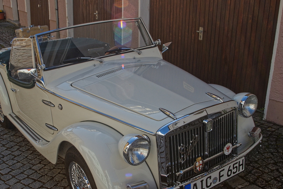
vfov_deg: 29.2
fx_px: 362
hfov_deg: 42.7
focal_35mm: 46
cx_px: 128
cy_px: 111
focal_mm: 32
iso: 280
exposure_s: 1/160
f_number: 13
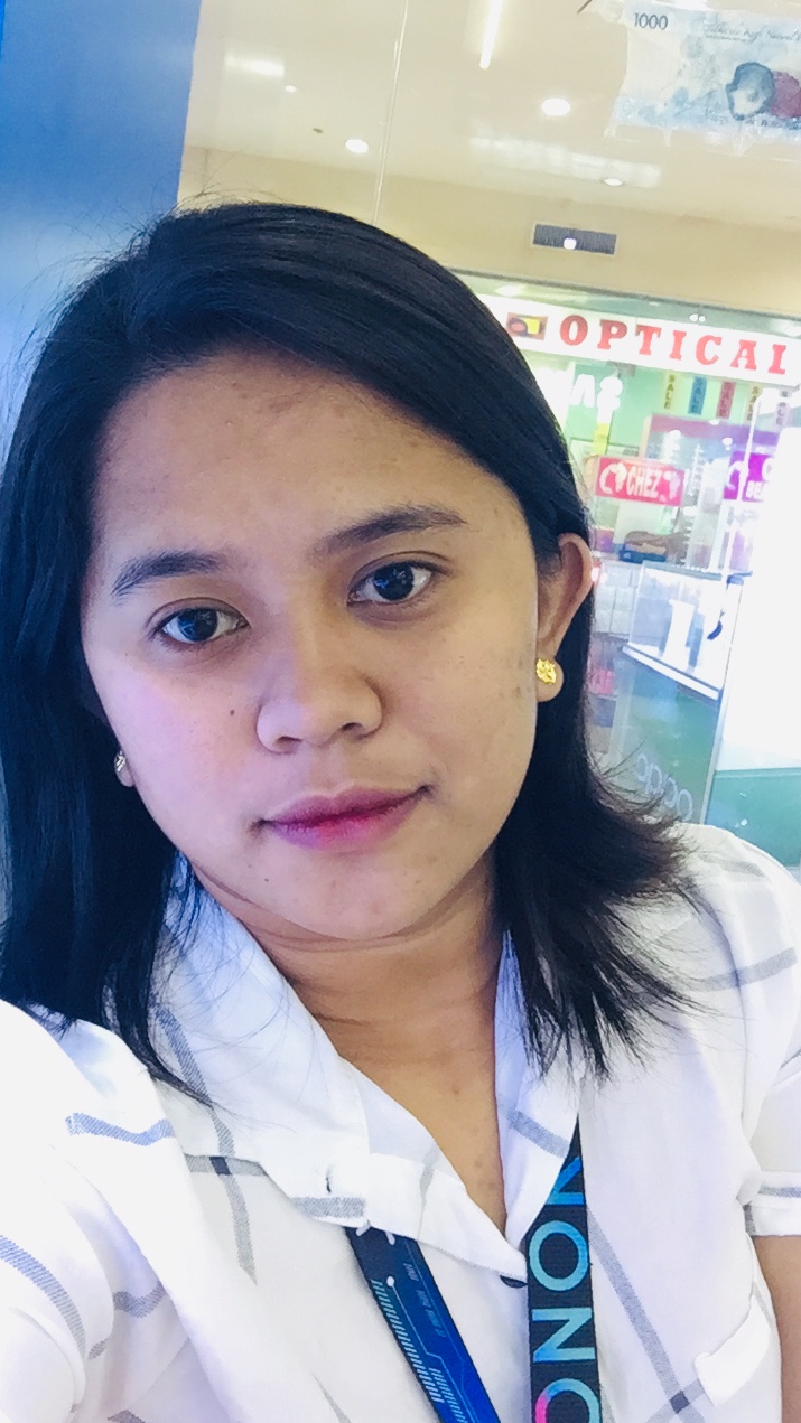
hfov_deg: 34.6
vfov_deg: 58.0
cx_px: 325
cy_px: 714
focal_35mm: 34
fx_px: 1284
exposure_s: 1/30
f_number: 2.2
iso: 125
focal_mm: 2.65
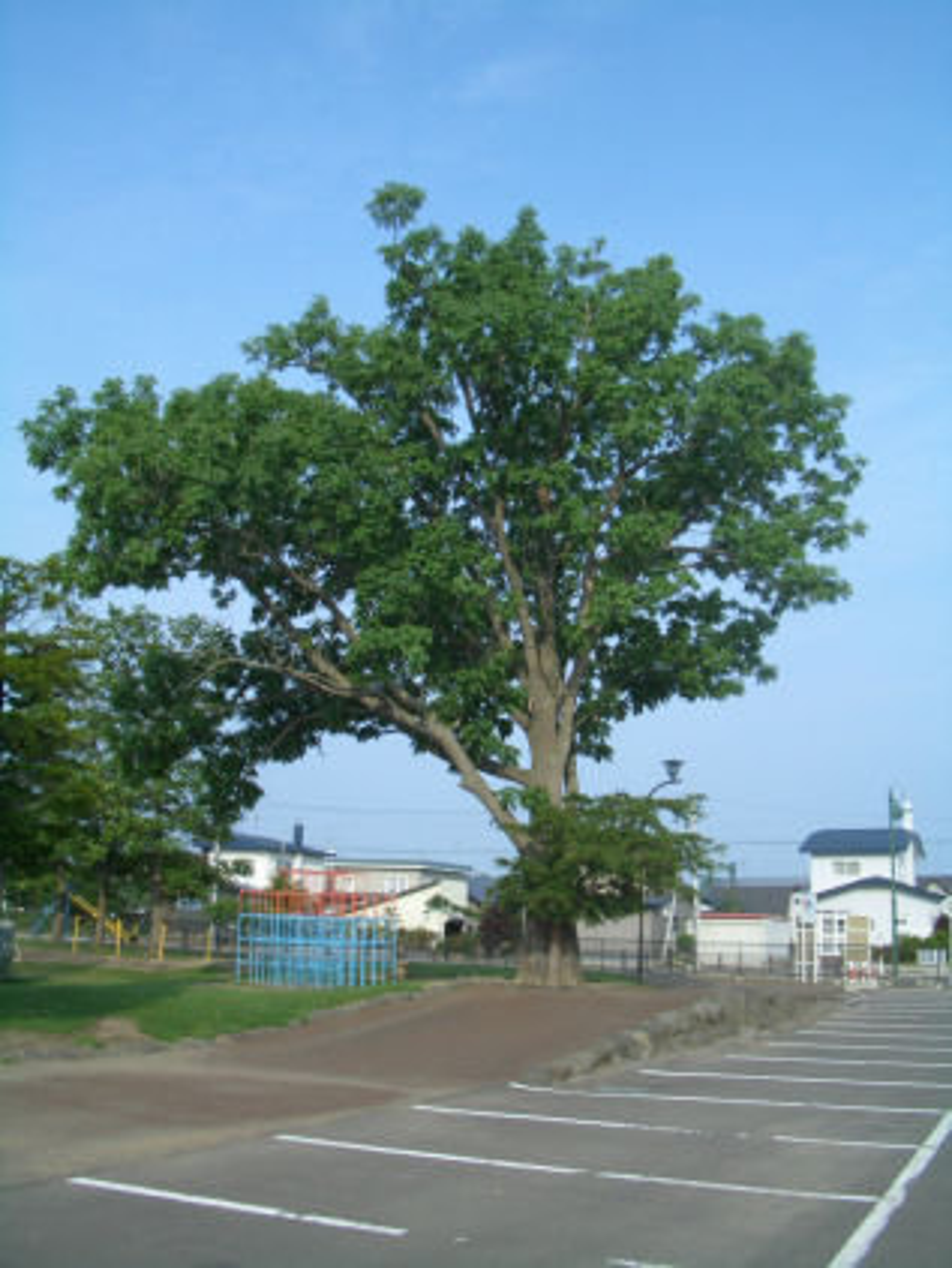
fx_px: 1282
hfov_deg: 40.7
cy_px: 634
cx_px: 476
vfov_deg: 52.6
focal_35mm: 35
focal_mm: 5.8
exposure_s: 1/500
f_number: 4.3
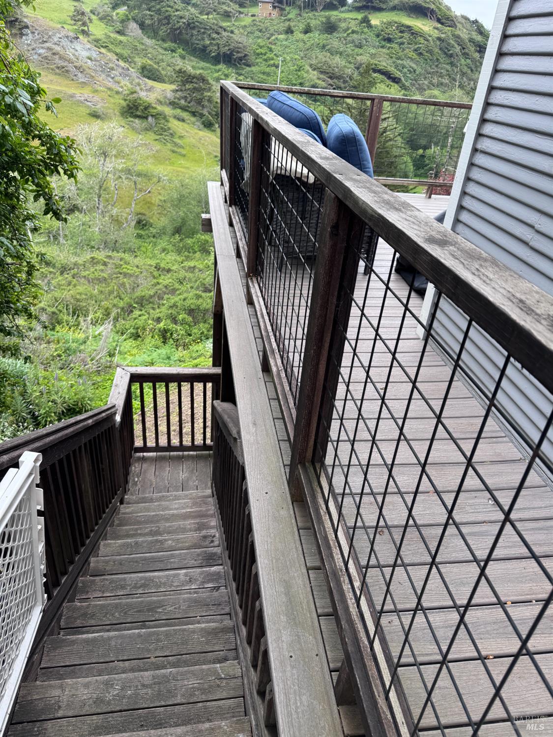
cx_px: 276
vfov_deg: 71.6
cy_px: 368
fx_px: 511
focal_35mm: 24
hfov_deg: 56.8
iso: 80
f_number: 1.78
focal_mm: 6.76
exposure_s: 1/477
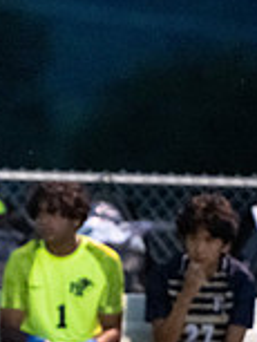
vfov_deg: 1.4
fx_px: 14403
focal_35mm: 1457
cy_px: 225
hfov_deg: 1.0
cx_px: -351
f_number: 4
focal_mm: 400
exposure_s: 1/640
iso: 8000
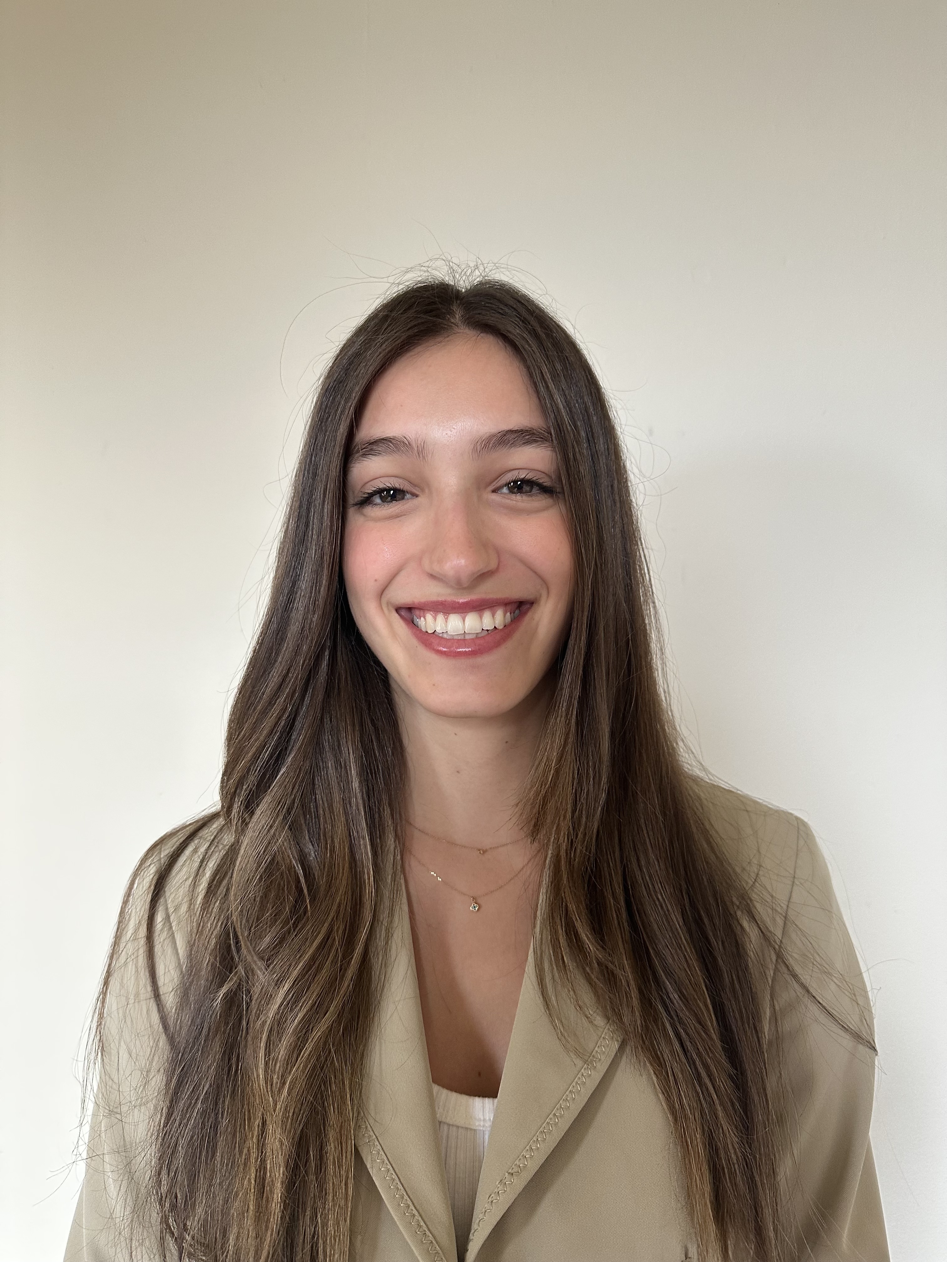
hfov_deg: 56.8
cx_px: 474
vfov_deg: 71.6
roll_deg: -0.8
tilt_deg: -2.6
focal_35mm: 24
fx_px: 875
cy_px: 631
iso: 250
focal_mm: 6.86
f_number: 1.78
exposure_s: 1/68
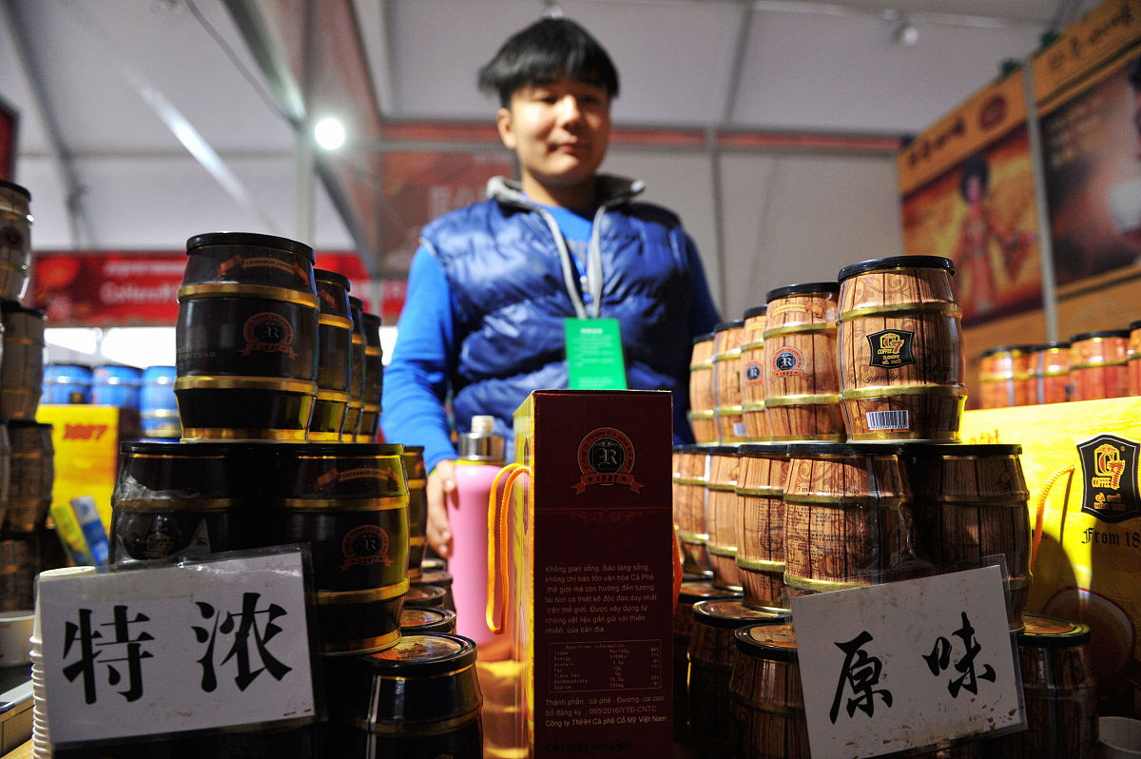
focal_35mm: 24
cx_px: 570
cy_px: 380
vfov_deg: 53.1
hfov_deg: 73.8
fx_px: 760
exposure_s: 1/500
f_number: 3.2
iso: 2500
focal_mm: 24
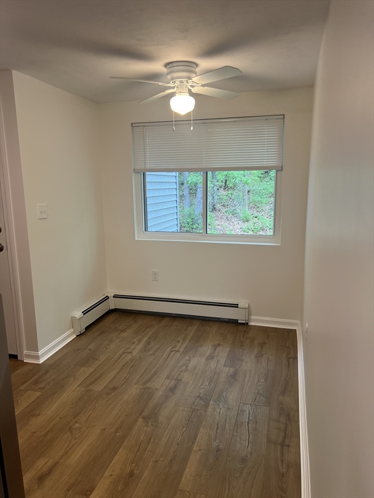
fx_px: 375
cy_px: 249
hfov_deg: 53.1
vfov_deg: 67.3
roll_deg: +1.2
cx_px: 187
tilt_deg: -11.5
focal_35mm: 26
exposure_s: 1/120
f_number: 1.5
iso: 100
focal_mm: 5.7
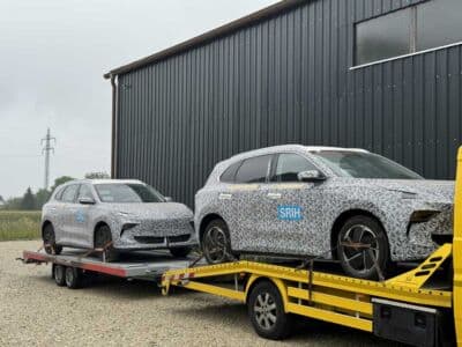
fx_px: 641
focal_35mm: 48
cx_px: 231
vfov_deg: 30.3
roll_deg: -0.3
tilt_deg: +2.9
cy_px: 174
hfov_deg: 39.7
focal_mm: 6.76
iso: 64
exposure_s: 1/1011
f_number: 1.78
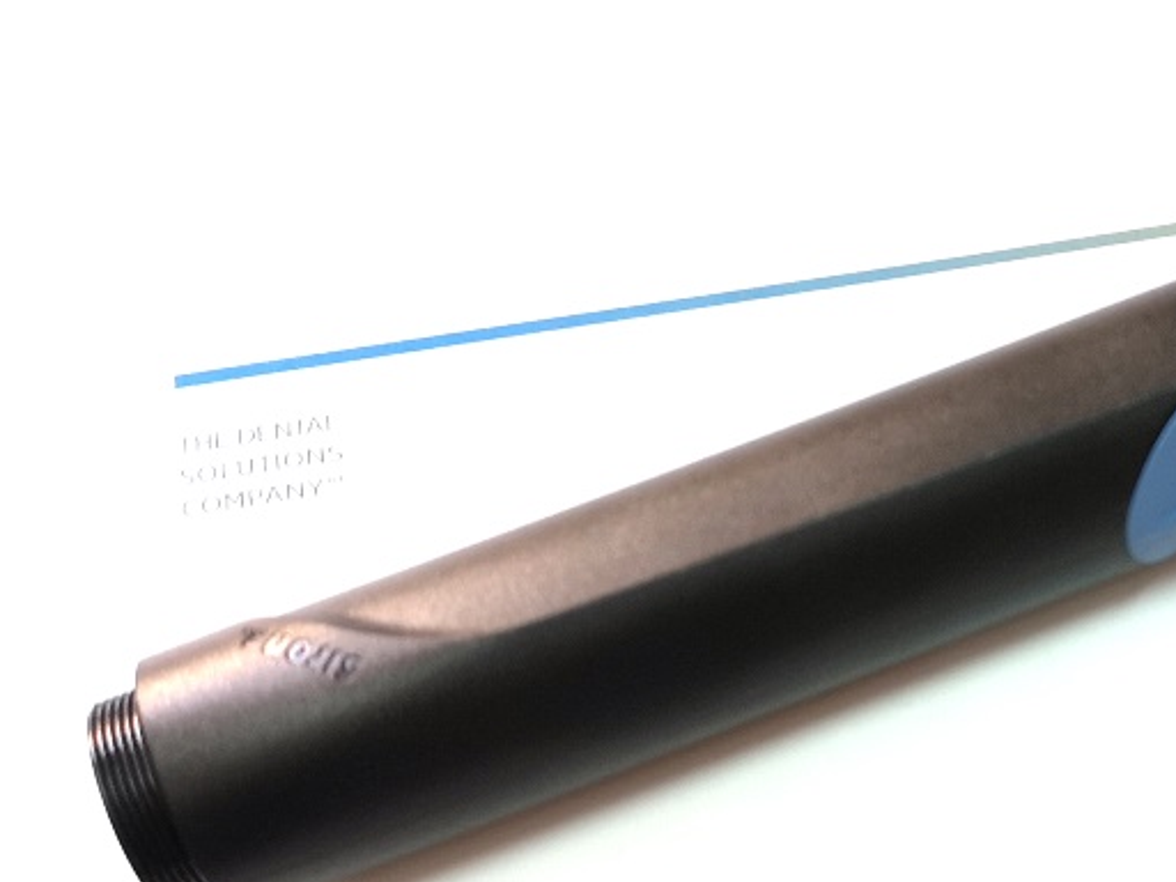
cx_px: 1114
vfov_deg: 27.0
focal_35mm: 54
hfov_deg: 33.2
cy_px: 464
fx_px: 1835
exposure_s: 1/50
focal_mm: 3.95
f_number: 1.8
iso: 160
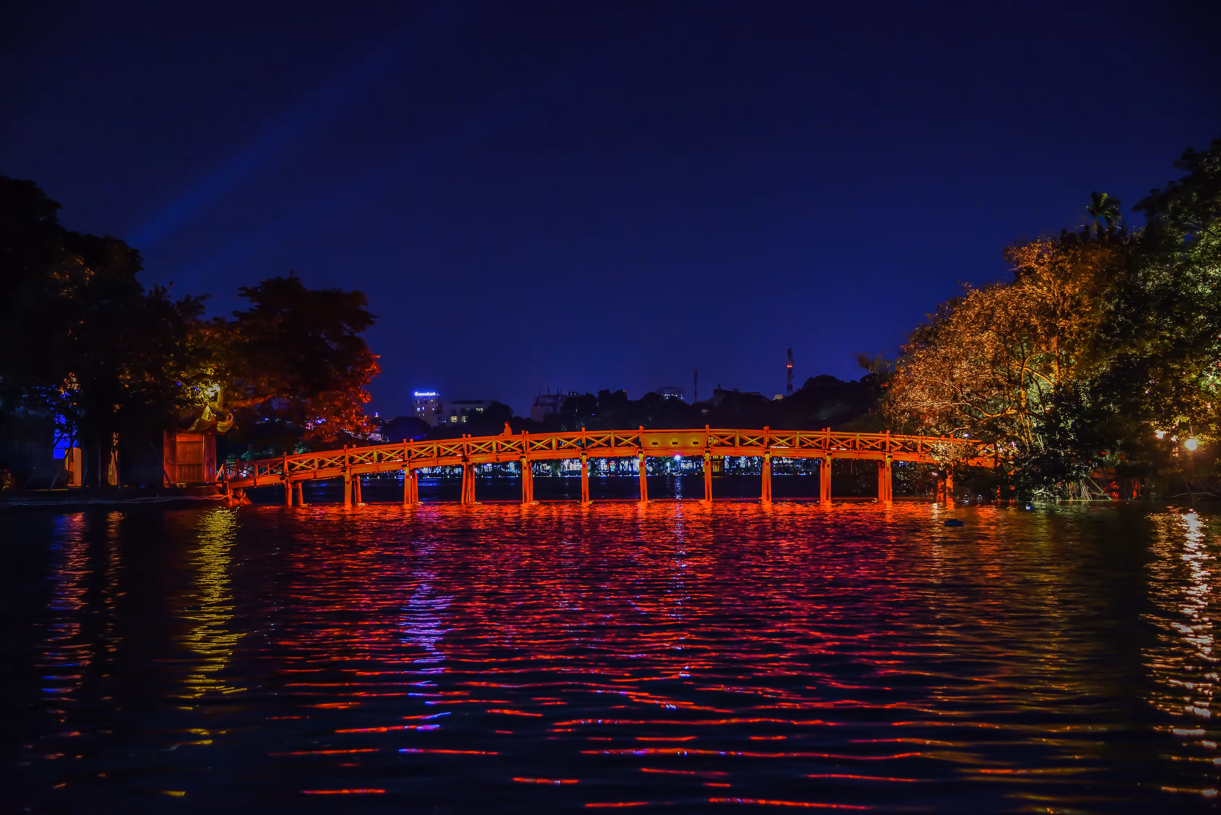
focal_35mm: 50
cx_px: 610
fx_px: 1696
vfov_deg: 27.0
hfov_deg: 39.6
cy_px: 408
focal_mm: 50
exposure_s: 1/20
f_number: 4
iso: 3200
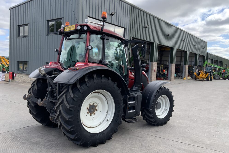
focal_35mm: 31
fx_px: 197
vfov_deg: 42.3
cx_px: 114
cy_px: 79
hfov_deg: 60.3
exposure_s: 1/562
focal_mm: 3
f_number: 1.8
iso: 16
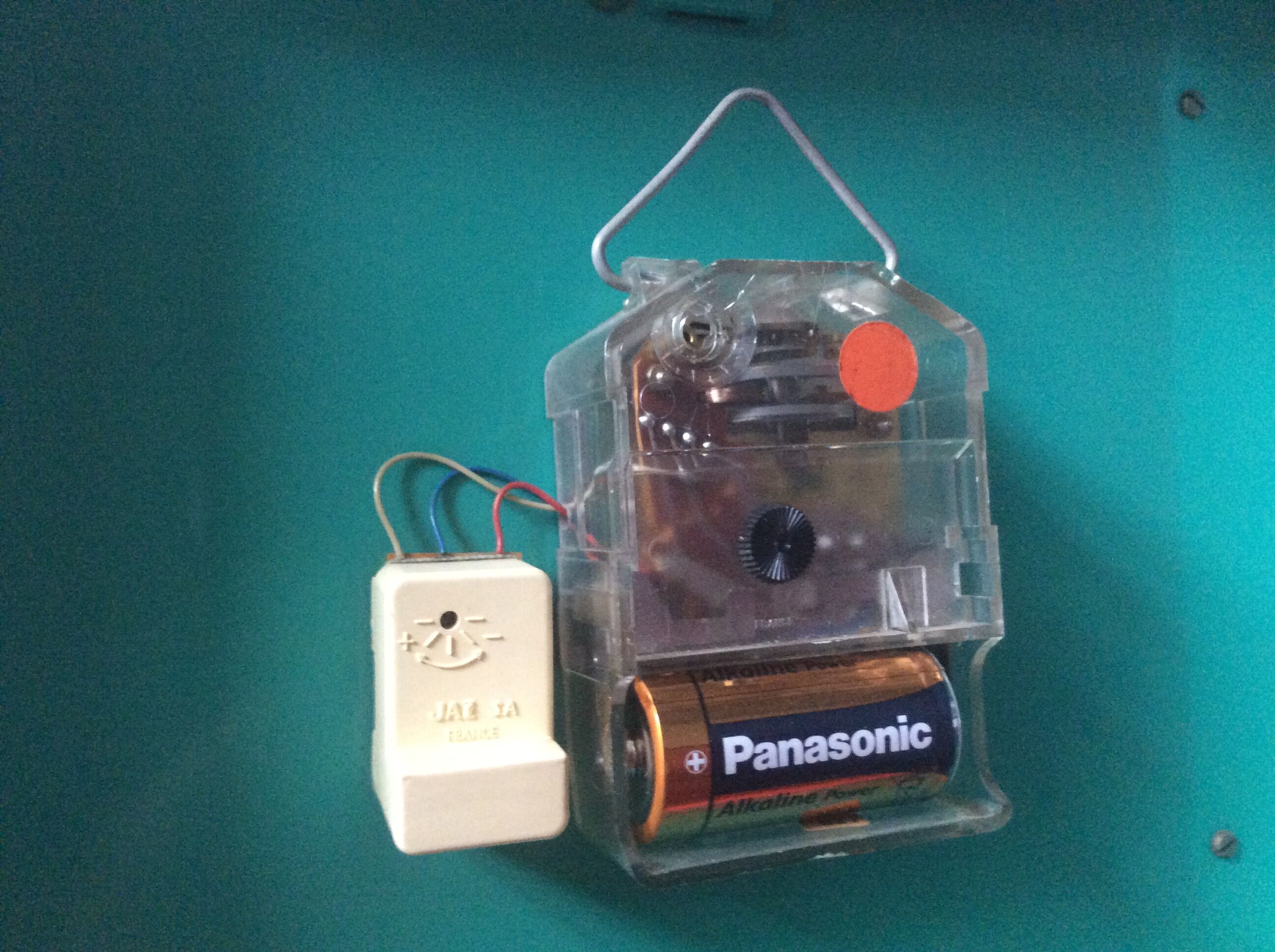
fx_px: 1177
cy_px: 476
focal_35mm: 32
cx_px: 638
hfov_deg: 56.9
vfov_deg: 44.1
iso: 320
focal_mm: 3.3
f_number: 2.4
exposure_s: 1/17
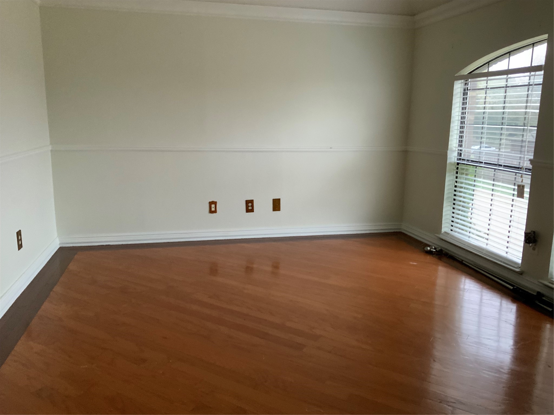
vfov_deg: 48.2
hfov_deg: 61.7
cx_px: 277
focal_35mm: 29
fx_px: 464
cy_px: 208
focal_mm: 3
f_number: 1.8
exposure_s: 1/40
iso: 250
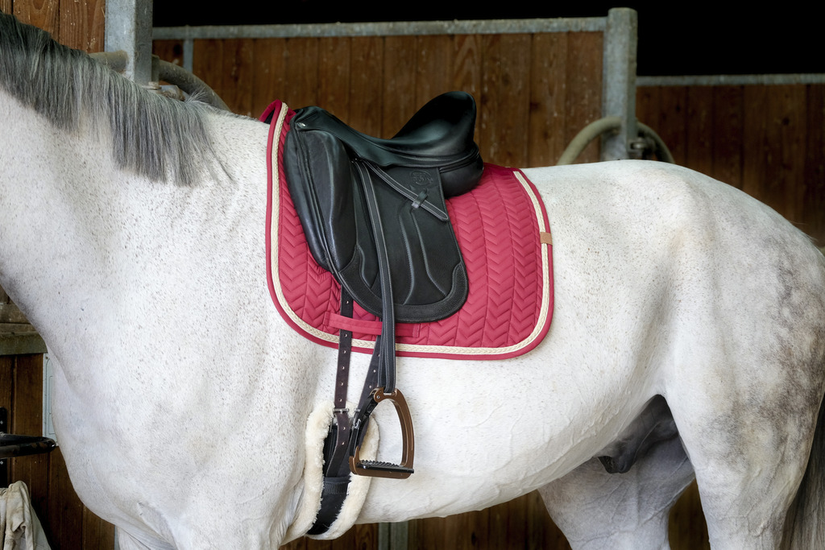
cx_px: 412
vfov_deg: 13.0
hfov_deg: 19.5
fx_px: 2406
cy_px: 275
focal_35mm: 105
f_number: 4
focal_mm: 70
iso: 1000
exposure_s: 1/250
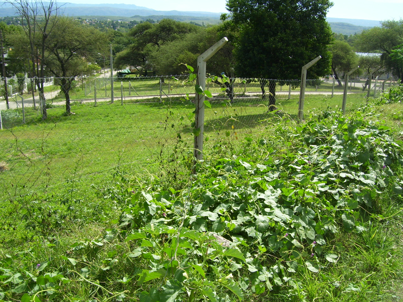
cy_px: 151
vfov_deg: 38.7
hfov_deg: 50.1
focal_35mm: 37
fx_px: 431
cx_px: 202
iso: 80
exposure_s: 1/350
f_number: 4.8
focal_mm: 6
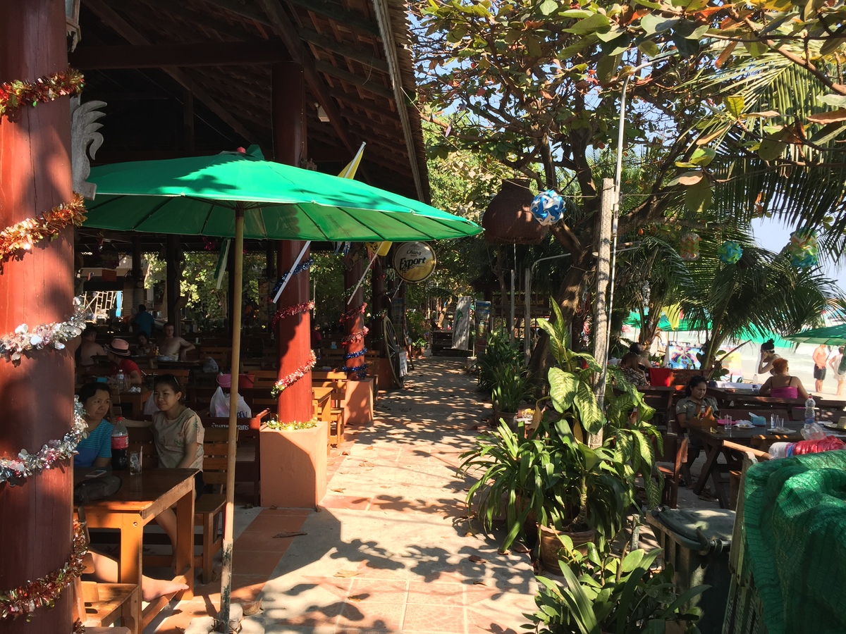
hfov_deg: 61.7
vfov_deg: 48.2
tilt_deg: -1.2
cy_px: 317
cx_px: 423
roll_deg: -0.1
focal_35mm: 29
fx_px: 709
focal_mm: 4.15
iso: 32
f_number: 2.2
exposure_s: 1/581
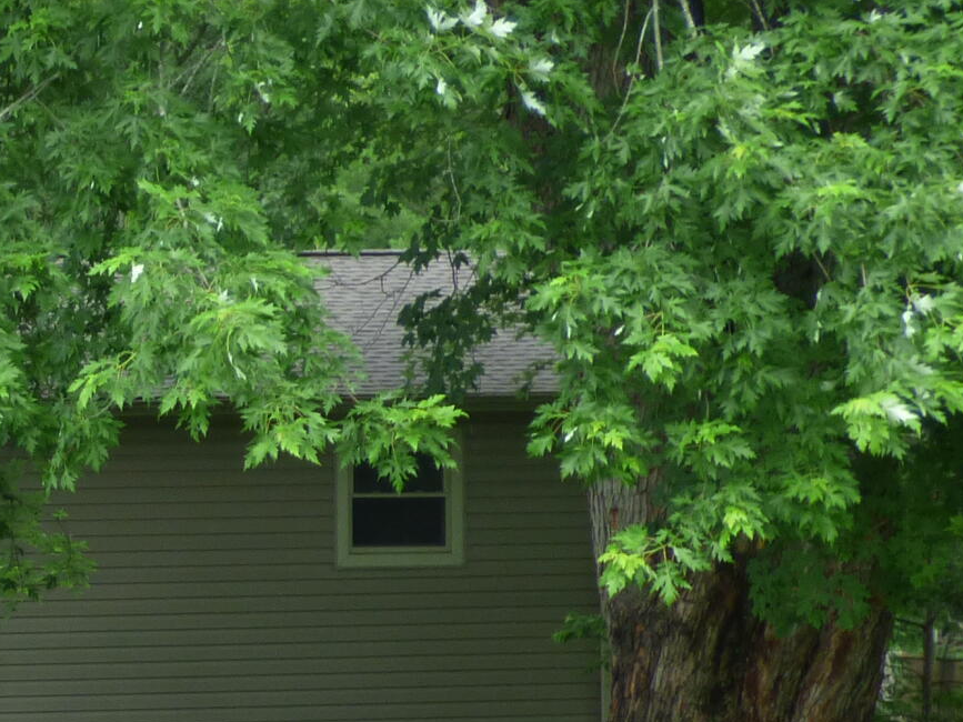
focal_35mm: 128
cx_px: -271
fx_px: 3560
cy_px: 759
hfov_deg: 14.8
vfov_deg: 11.4
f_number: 3.5
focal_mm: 6.47
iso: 100
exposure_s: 1/100
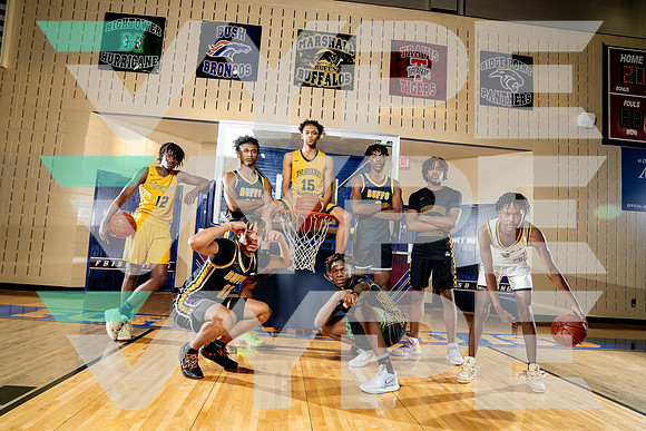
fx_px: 431
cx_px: 323
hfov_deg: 73.7
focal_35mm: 24
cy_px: 216
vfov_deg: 53.2
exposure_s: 1/250
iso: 500
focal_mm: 24
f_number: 5.6
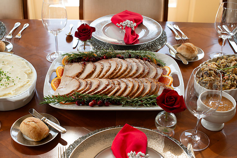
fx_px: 329
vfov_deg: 27.0
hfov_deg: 39.6
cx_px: 118
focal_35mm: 50
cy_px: 79
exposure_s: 1/100
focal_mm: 50
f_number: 5.6
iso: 250
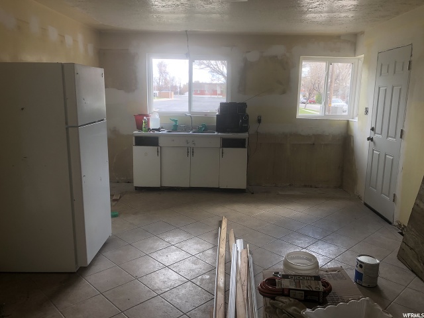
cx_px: 212
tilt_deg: -10.0
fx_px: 343
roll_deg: -1.3
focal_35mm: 28
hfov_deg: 63.4
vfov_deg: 49.7
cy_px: 159
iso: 50
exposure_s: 1/120
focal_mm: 3.99
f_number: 1.8
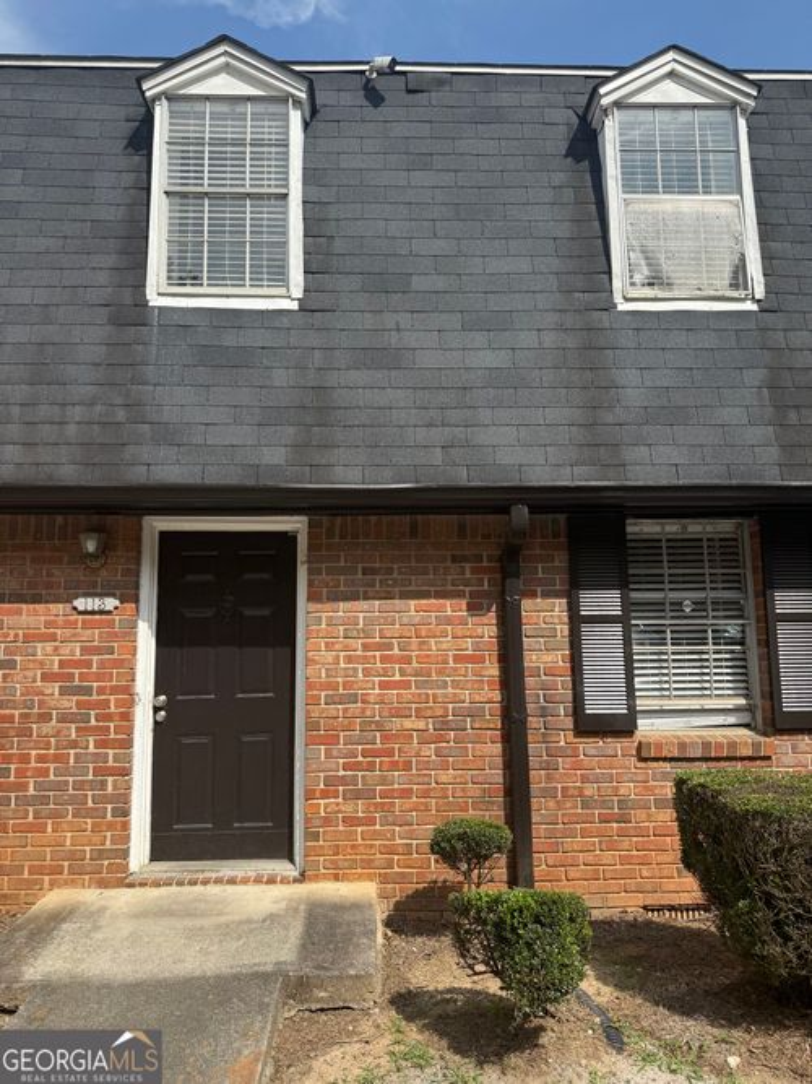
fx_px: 751
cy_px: 542
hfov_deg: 56.8
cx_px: 406
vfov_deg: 71.6
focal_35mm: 24
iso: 80
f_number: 1.78
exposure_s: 1/3759
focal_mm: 6.76
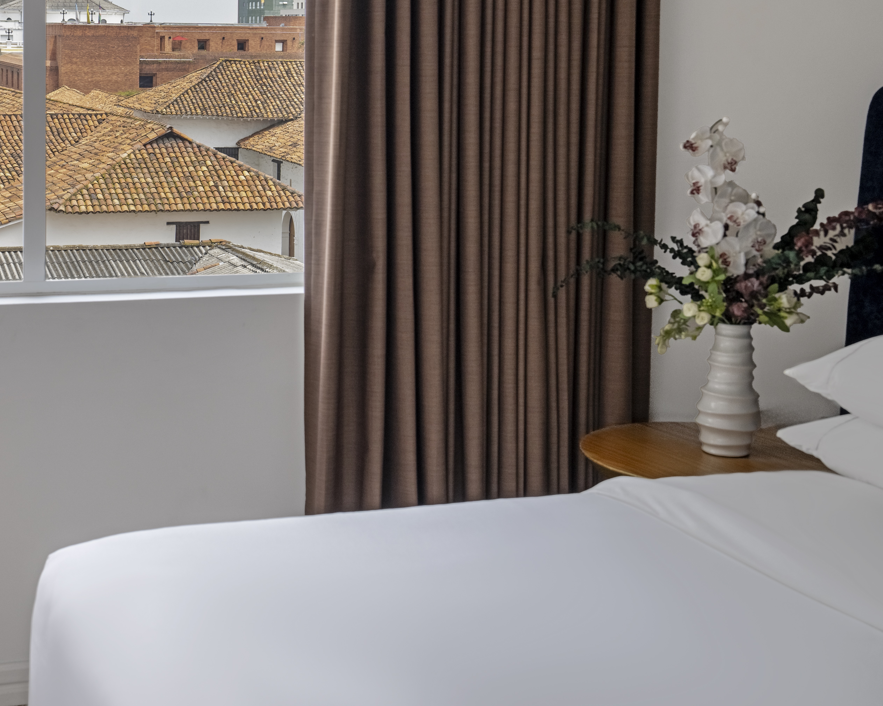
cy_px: 255
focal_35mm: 61
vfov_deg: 24.9
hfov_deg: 30.2
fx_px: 1594
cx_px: 175
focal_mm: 38
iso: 400
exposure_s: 1/2000
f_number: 8
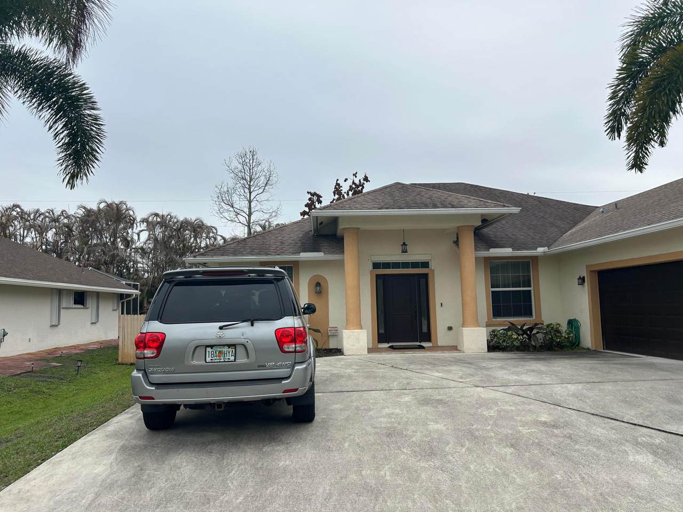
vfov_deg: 53.1
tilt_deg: +4.7
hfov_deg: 67.3
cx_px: 342
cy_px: 256
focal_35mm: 26
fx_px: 513
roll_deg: +1.4
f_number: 1.5
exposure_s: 1/5587
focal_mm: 5.7
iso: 50
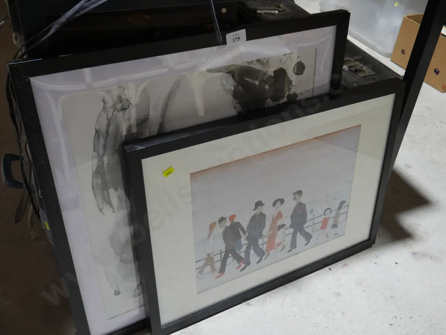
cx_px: 223
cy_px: 168
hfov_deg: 51.3
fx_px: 464
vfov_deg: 39.7
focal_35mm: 36
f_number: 4
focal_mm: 18
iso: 500
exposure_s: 1/60
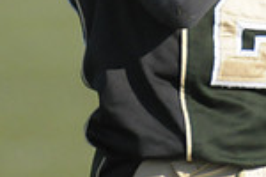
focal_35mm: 2320
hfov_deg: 0.9
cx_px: 202
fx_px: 17141
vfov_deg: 0.6
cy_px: -151
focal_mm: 400
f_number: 4
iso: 1600
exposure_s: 1/6400
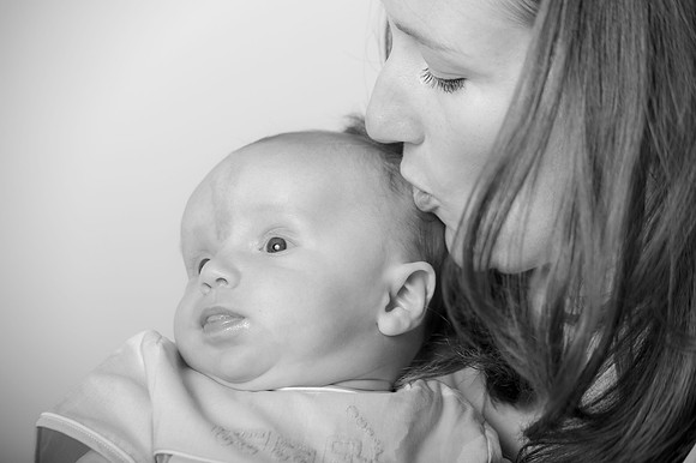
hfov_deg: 10.8
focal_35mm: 190
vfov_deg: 7.2
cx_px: 348
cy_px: 232
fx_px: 3671
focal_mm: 190
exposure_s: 1/200
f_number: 5.6
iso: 250
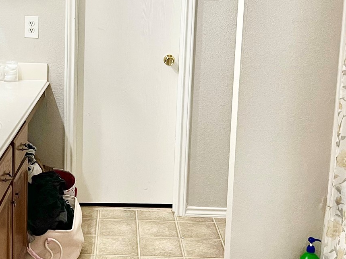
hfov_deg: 31.0
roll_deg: -0.5
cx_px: 118
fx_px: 620
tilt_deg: -8.8
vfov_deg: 23.4
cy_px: 65
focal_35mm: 62
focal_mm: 5.1
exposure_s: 1/60
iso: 250
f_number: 1.6
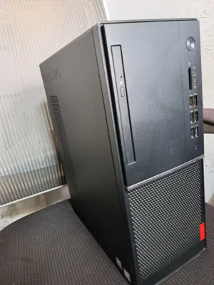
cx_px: 107
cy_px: 142
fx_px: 198
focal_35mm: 24
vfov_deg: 71.6
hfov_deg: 56.8
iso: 800
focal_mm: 5.23
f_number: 1.8
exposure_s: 1/25
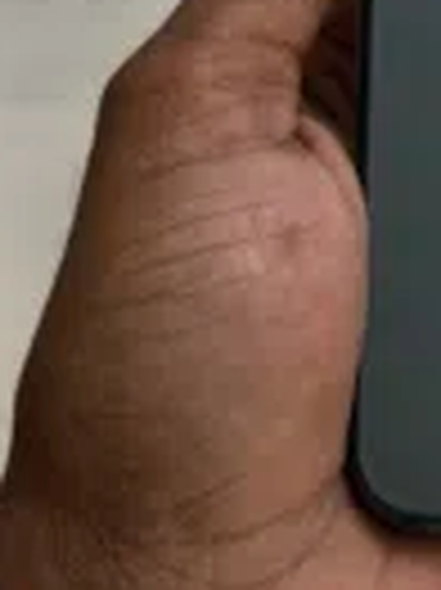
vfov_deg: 13.3
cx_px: 598
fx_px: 2501
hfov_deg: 9.9
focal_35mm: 147
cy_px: 5
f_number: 1.78
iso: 100
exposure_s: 1/98
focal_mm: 6.76
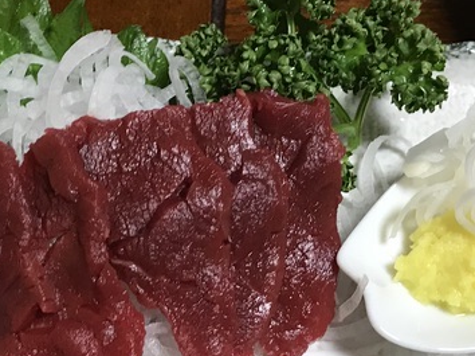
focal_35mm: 81
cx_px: 142
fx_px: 1111
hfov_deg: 24.0
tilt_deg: -58.1
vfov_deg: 18.1
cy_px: 266
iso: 40
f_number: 1.8
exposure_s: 1/17
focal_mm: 3.99
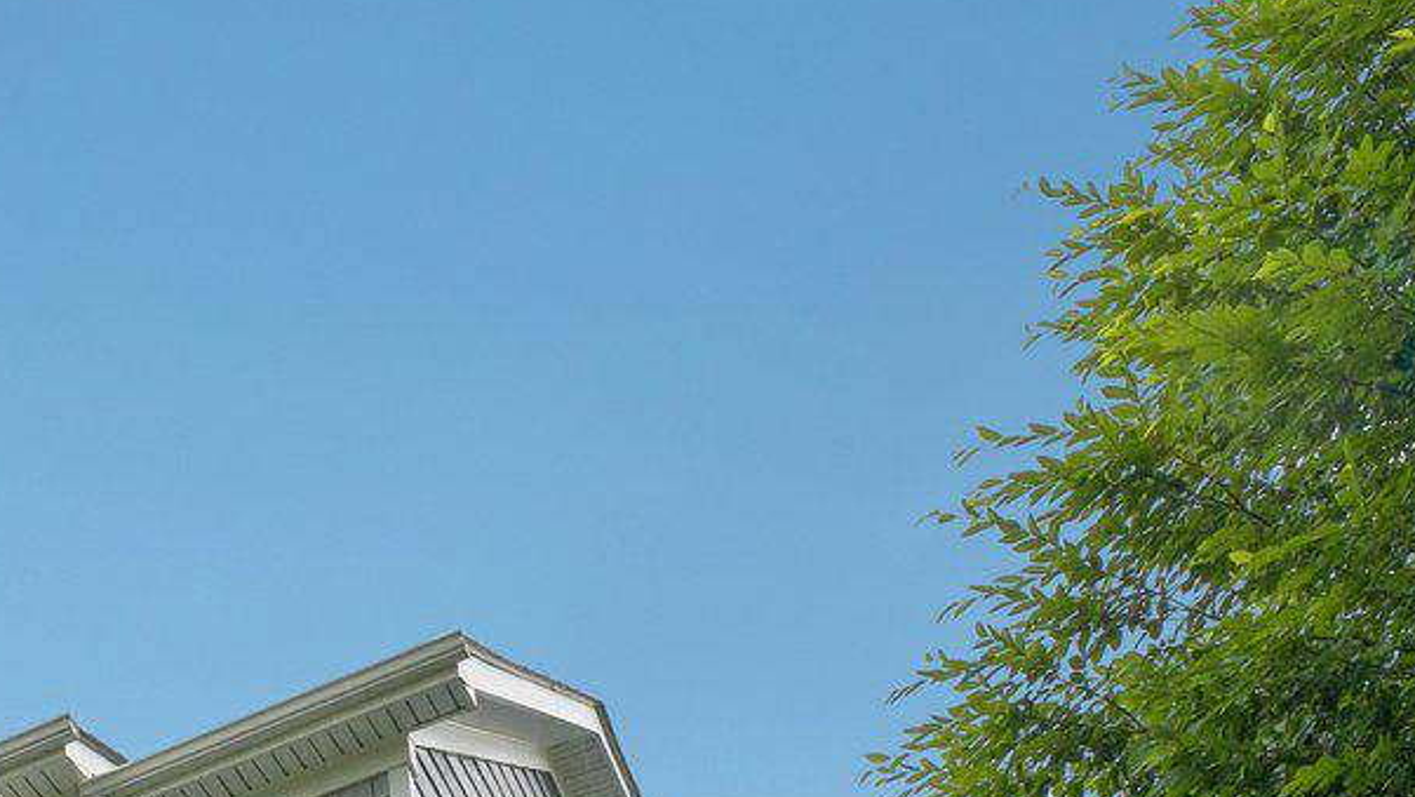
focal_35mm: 57
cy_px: 1569
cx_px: -635
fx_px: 2139
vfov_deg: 16.4
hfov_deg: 27.3
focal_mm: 16
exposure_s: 1/15
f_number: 8
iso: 320
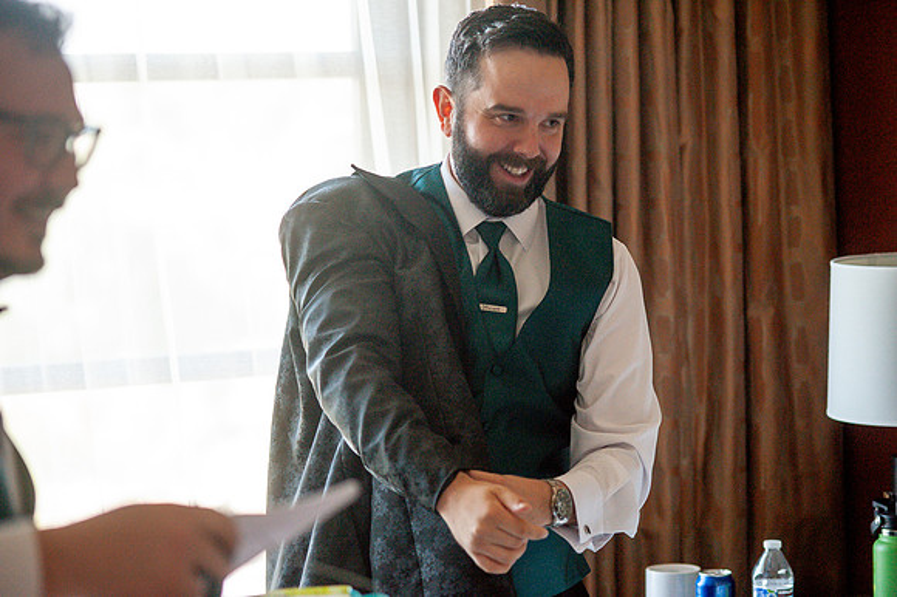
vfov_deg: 13.0
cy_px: 298
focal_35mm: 105
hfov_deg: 19.5
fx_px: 2615
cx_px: 448
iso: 2000
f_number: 4
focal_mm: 105
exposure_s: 1/500
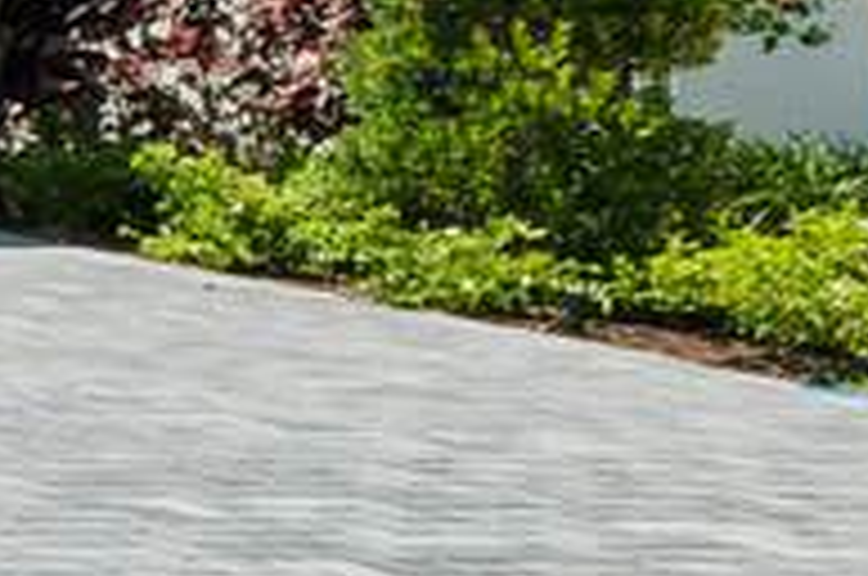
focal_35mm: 93
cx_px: -1956
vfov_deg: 13.4
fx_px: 2239
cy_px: -398
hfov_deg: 10.4
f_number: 9
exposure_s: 1/250
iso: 100
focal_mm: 14
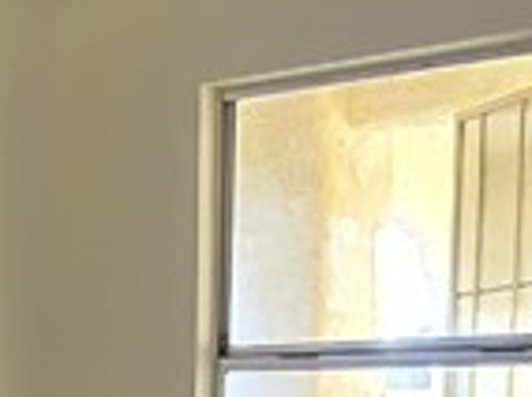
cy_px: 517
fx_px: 1442
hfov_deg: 19.1
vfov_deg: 15.0
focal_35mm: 94
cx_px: -191
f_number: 2.2
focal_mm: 2.2
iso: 320
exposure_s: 1/60
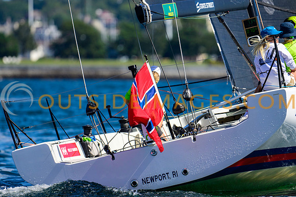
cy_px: 98
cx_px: 148
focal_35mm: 623
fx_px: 5116
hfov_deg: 3.3
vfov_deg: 2.2
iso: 250
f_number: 4.5
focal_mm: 400
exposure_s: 1/2500
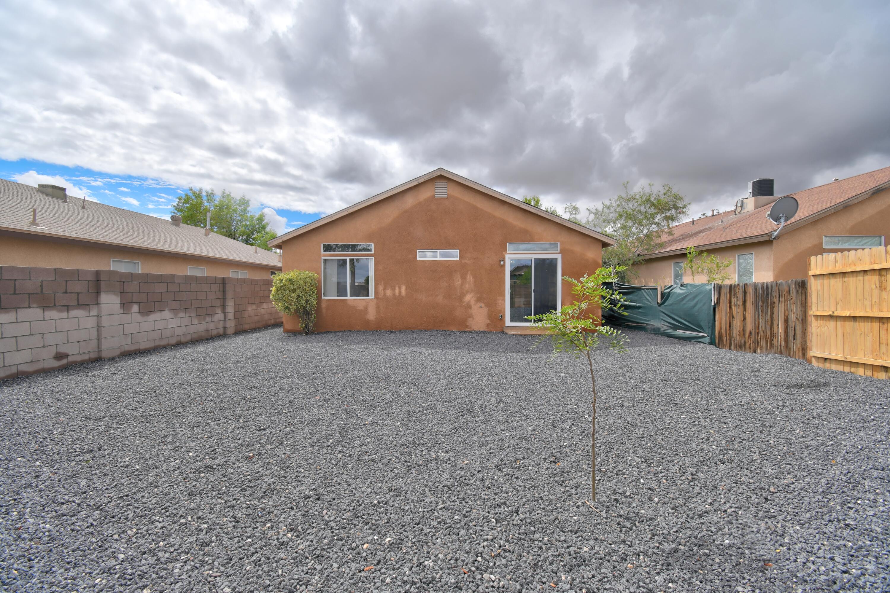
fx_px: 371
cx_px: 445
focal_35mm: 15
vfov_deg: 77.3
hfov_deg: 100.4
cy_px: 296
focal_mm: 10
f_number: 7.1
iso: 100
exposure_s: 1/320
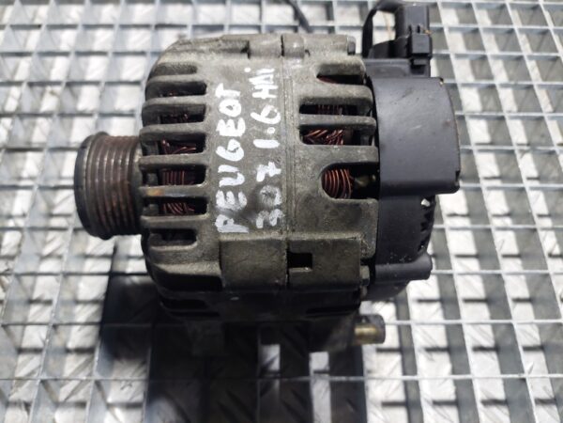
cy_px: 212
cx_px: 282
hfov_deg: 69.4
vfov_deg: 54.9
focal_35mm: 25
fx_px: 407
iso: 250
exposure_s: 1/50
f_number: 1.8
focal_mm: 5.23
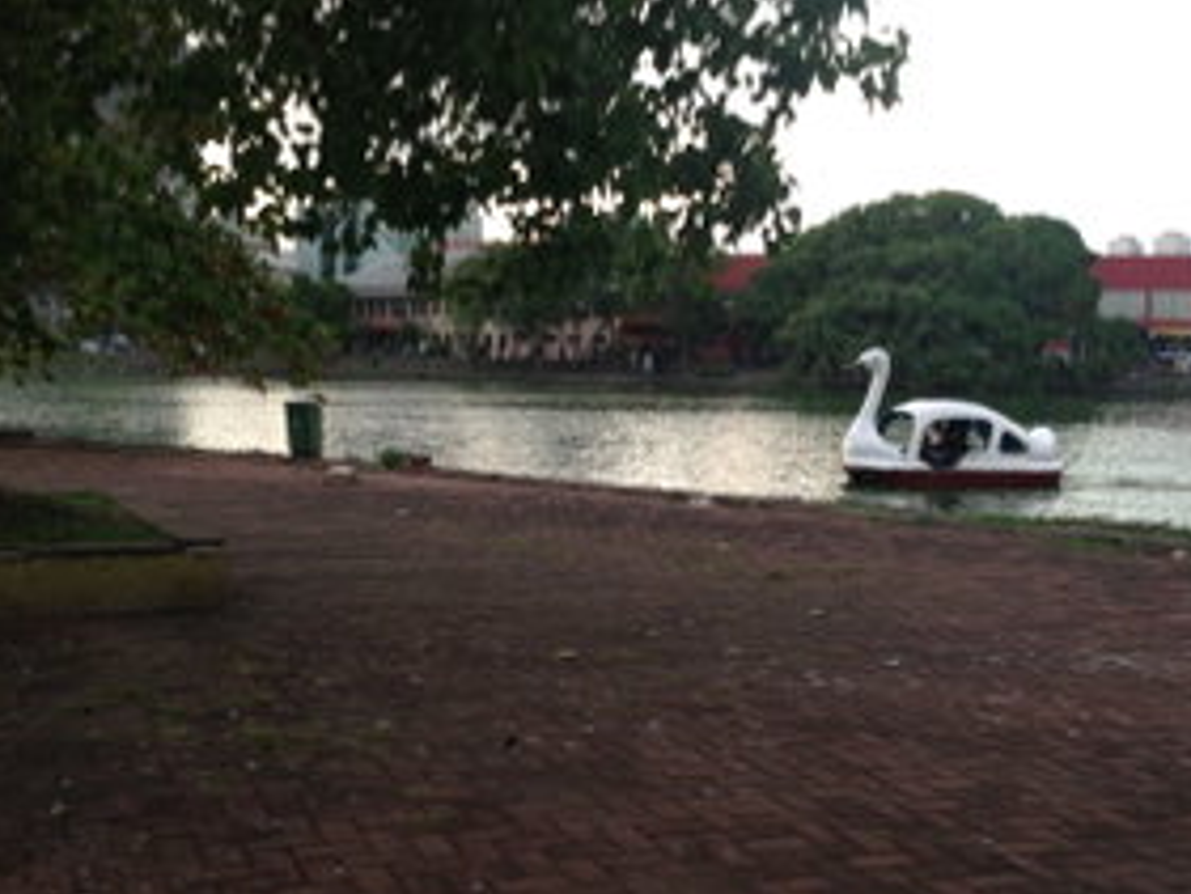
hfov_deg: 40.4
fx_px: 1618
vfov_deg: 30.9
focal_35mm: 47
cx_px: 627
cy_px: 394
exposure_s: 1/60
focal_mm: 4.12
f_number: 2.4
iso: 64
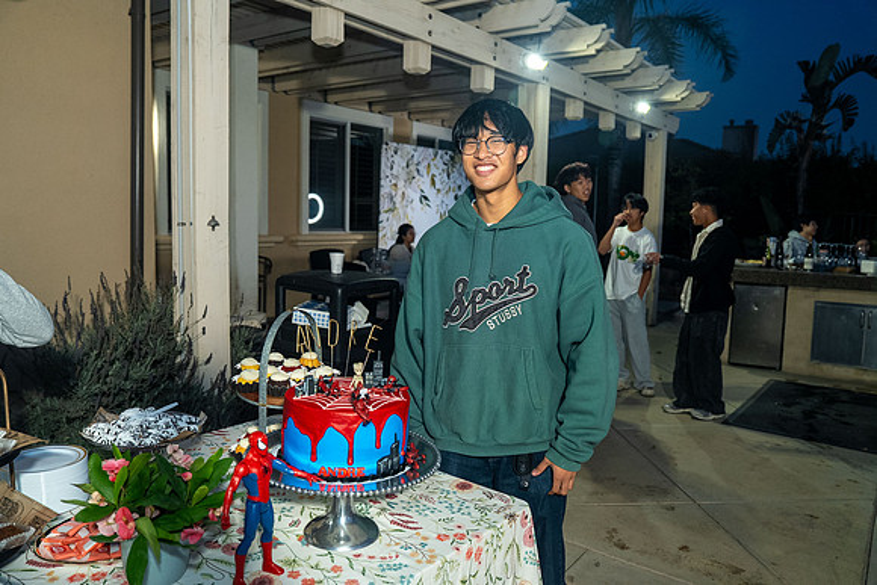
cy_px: 292
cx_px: 438
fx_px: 658
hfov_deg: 67.4
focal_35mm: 27
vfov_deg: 48.0
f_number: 3.5
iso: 640
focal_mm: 27
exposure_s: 1/160
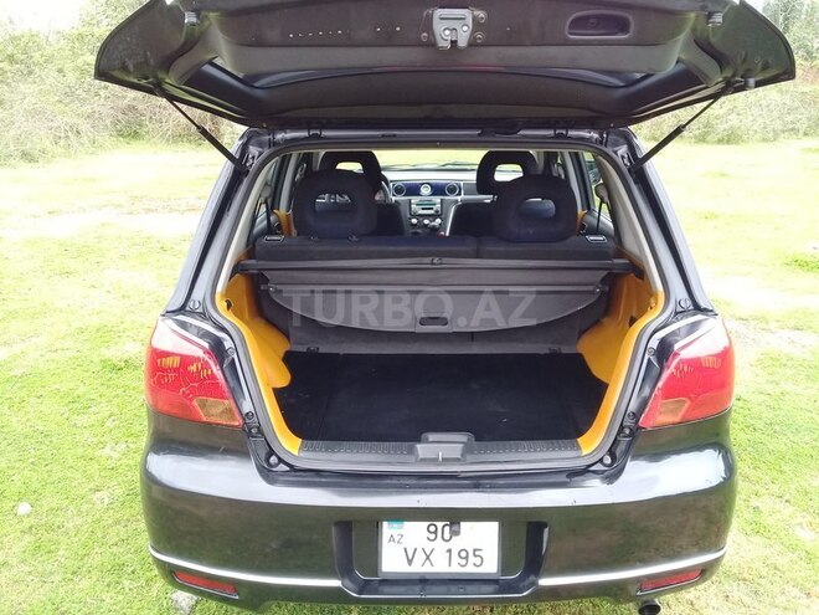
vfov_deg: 45.4
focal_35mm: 31
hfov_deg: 58.4
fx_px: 733
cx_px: 410
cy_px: 308
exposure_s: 1/100
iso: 64
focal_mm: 3.3
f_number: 2.2
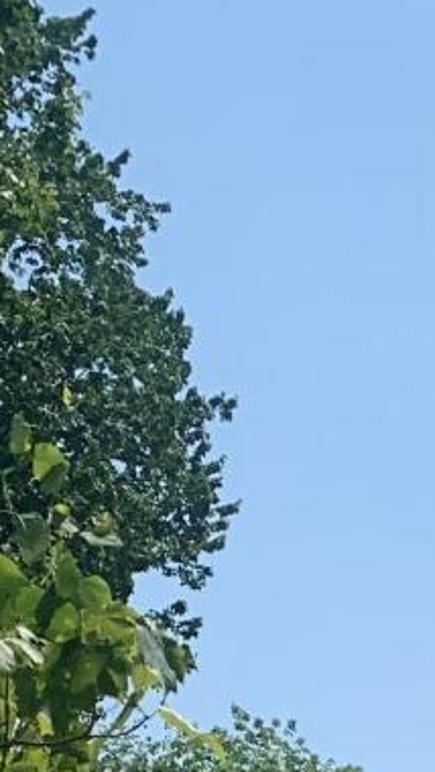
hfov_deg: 7.6
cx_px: 1061
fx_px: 3053
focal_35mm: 149
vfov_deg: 12.1
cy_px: 1749
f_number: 1.8
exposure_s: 1/3788
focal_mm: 4.25
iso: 25
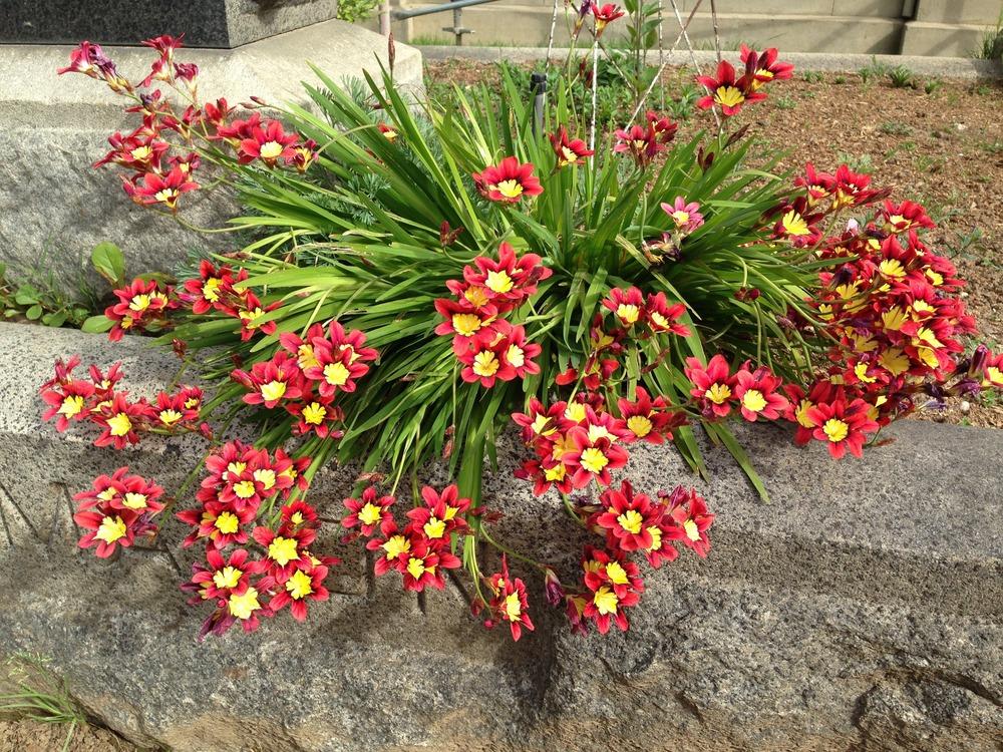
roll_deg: +0.8
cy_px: 376
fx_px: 956
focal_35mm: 33
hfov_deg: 55.4
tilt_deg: -25.8
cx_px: 502
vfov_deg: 42.9
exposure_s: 1/596
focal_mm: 4.12
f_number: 2.4
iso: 50
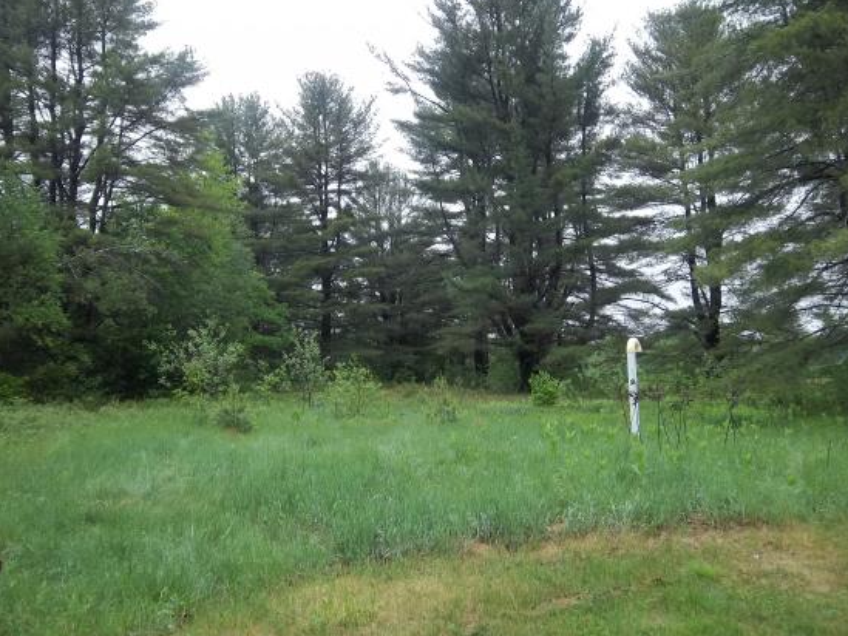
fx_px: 907
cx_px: 420
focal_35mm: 37
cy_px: 318
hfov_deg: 50.1
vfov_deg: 38.7
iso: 64
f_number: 3.86
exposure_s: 1/80
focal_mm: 6.17
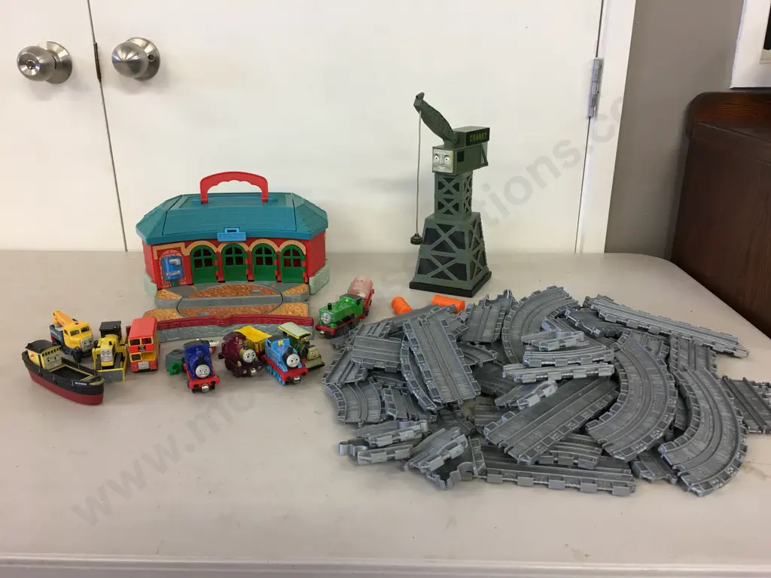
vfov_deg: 48.2
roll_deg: +0.0
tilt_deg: -18.7
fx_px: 646
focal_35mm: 29
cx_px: 386
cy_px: 289
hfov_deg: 61.7
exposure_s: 1/17
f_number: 2.2
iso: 32
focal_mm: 4.15
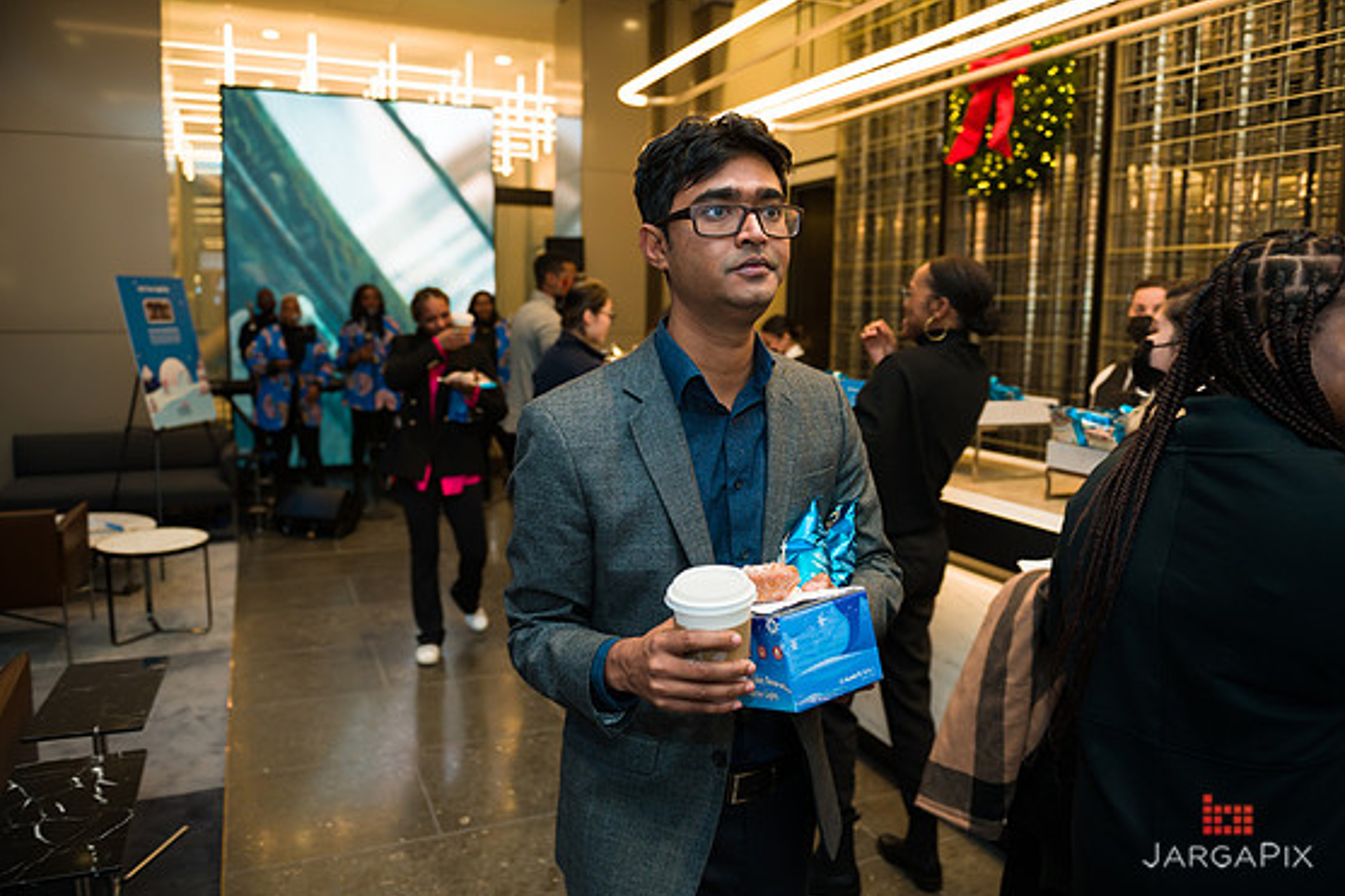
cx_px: 674
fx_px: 934
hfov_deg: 71.5
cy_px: 454
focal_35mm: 25
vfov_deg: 51.3
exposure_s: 1/200
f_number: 3.2
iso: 400
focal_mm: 24
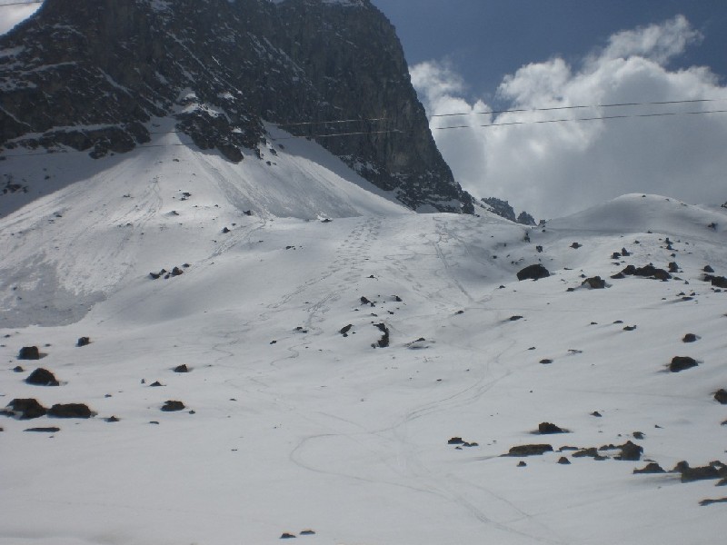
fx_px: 798
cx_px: 364
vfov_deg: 37.7
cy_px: 272
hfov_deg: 49.0
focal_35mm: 38
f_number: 4.4
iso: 50
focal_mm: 6.3
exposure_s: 1/2000
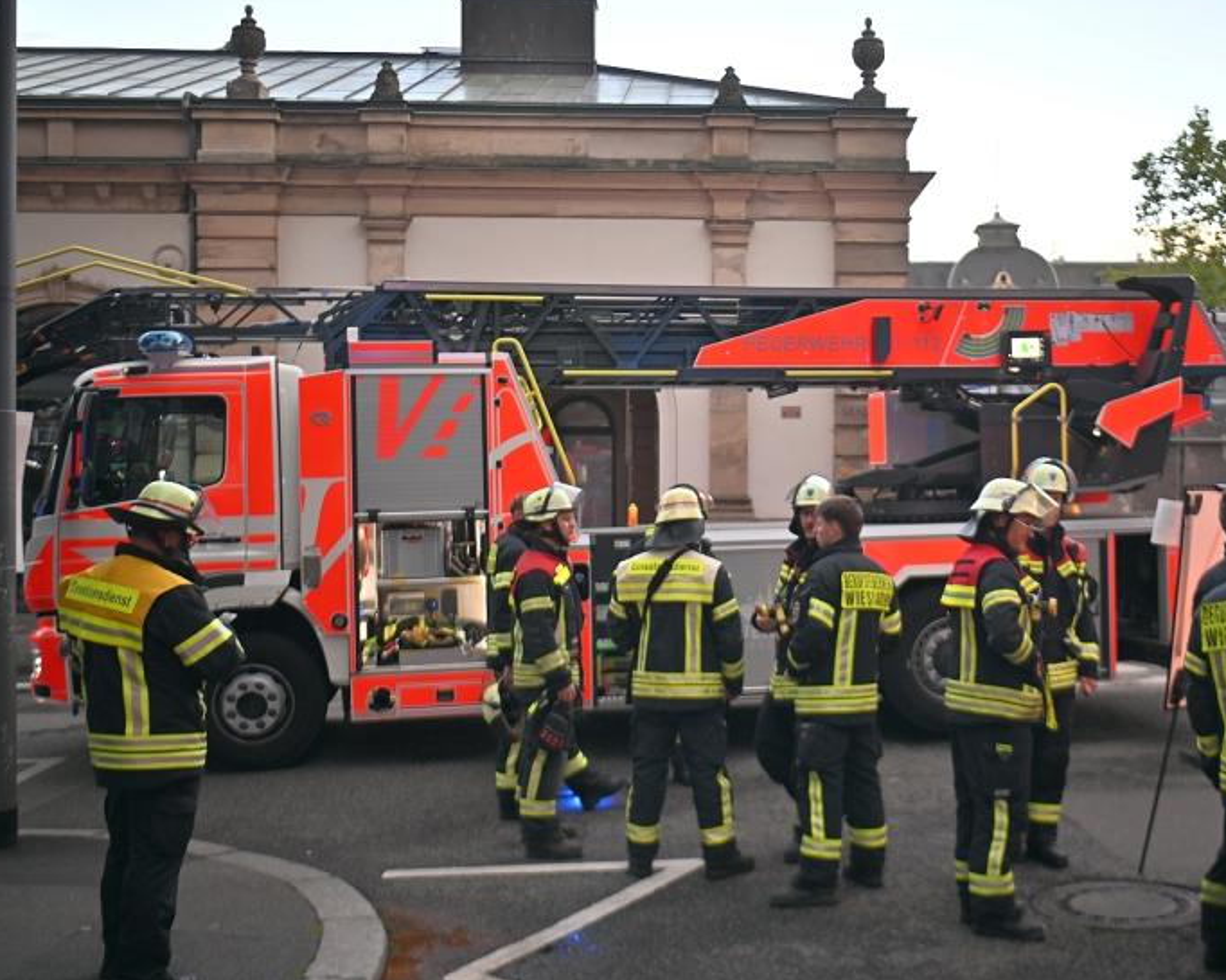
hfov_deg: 41.6
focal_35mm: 44
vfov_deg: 34.1
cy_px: 458
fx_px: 1596
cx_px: 795
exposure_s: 1/320
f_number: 3.2
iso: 320
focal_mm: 34
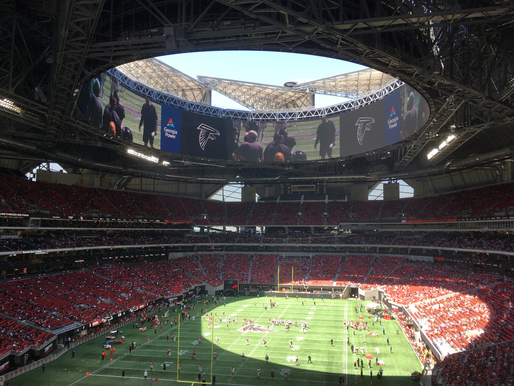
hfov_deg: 61.7
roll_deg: -0.5
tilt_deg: +3.4
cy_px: 193
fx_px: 431
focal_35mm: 29
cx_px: 257
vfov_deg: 48.2
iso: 25
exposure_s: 1/248
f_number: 2.2
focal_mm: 4.15
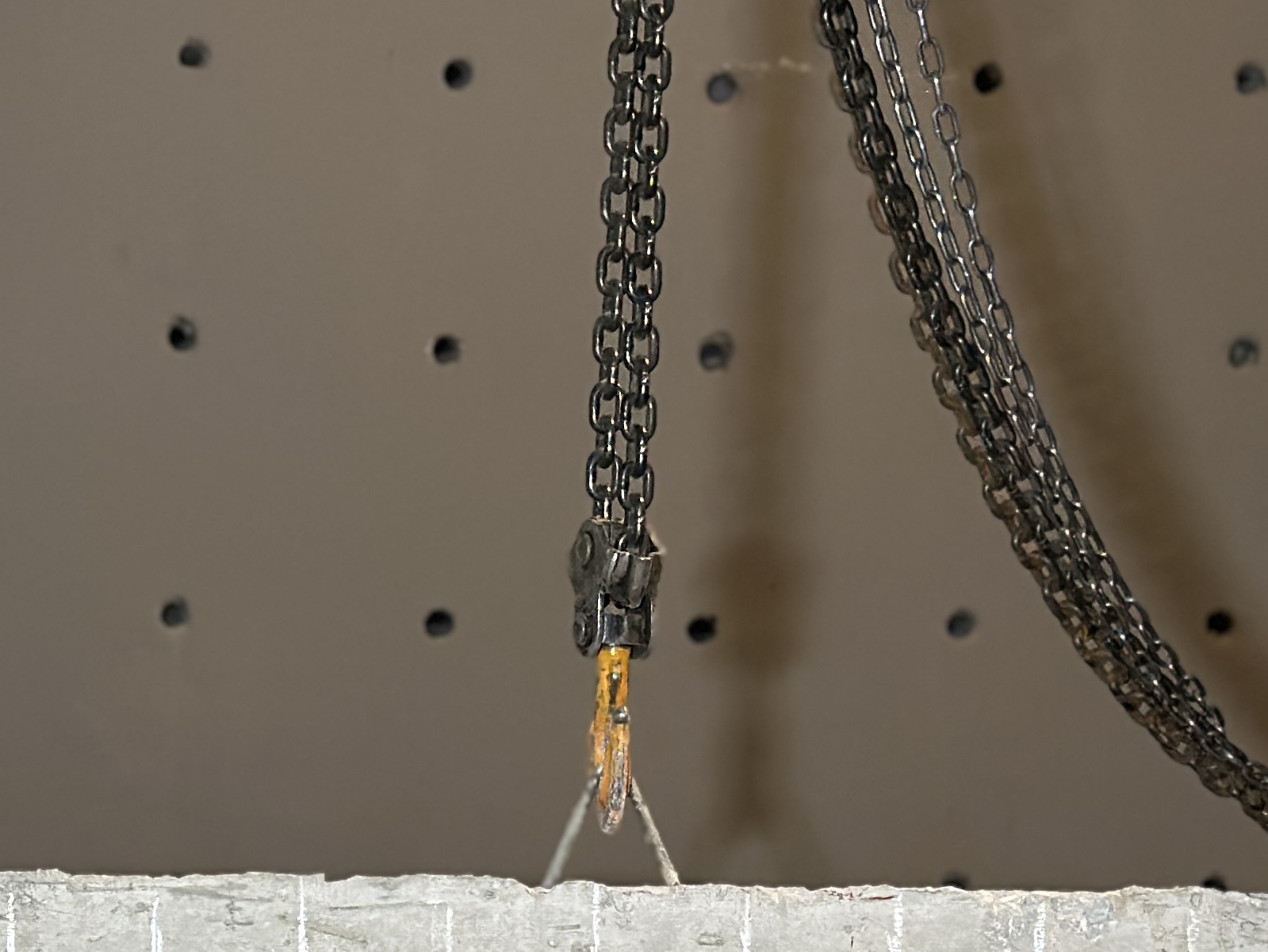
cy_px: 1048
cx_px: -85
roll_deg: -0.9
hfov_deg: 15.9
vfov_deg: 12.1
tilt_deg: -3.6
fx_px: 4433
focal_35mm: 121
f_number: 1.78
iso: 200
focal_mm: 6.86
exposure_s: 1/50
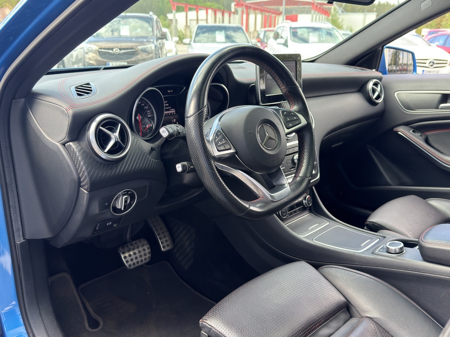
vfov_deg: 44.2
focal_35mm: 32
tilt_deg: -19.5
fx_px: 416
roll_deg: -1.0
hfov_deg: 56.8
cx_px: 225
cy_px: 168
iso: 100
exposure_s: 1/195
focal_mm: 6.76
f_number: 1.78
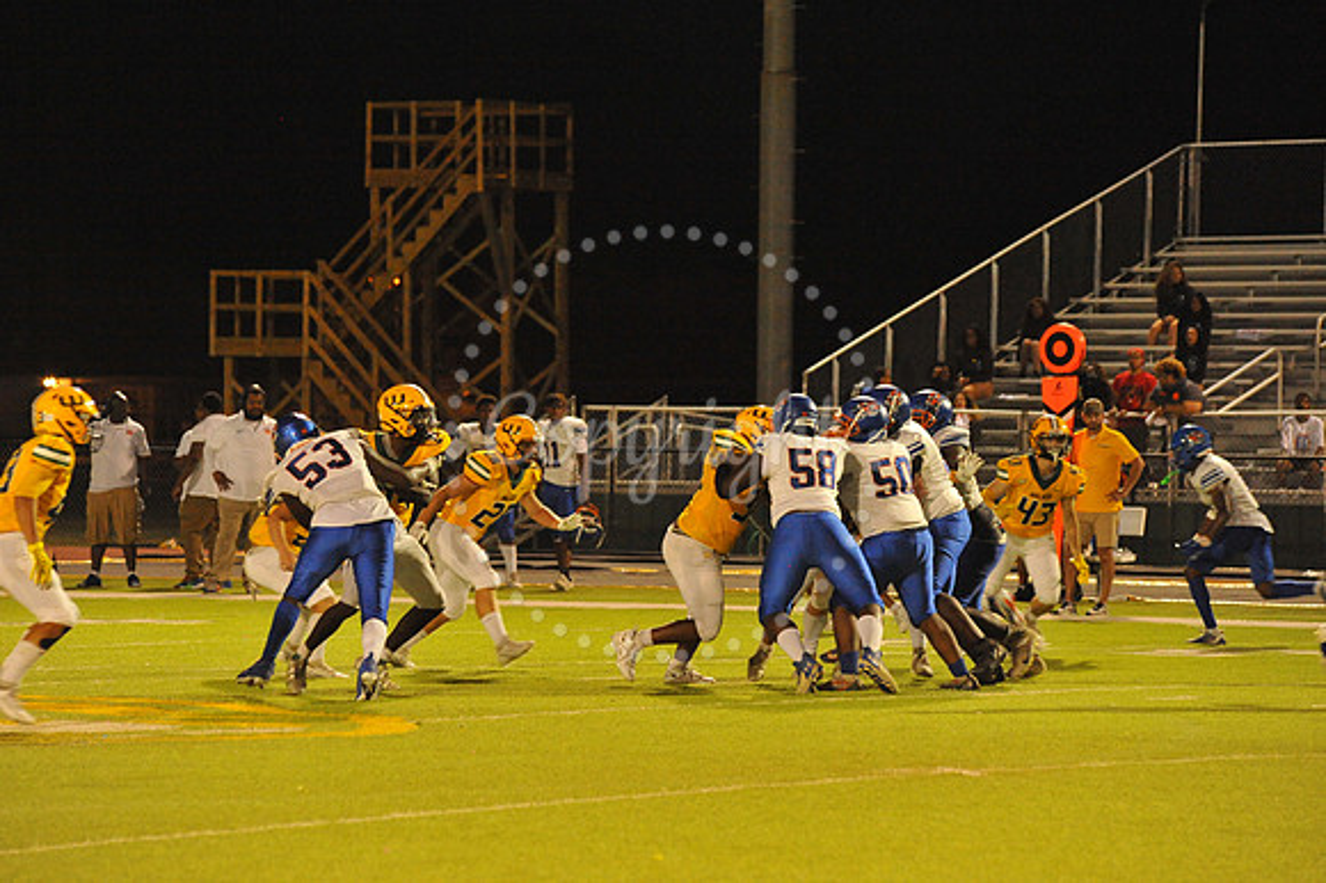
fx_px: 7362
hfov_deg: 10.3
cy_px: 442
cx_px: 663
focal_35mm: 200
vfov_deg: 6.9
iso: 6400
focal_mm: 200
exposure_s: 1/200
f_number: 5.6
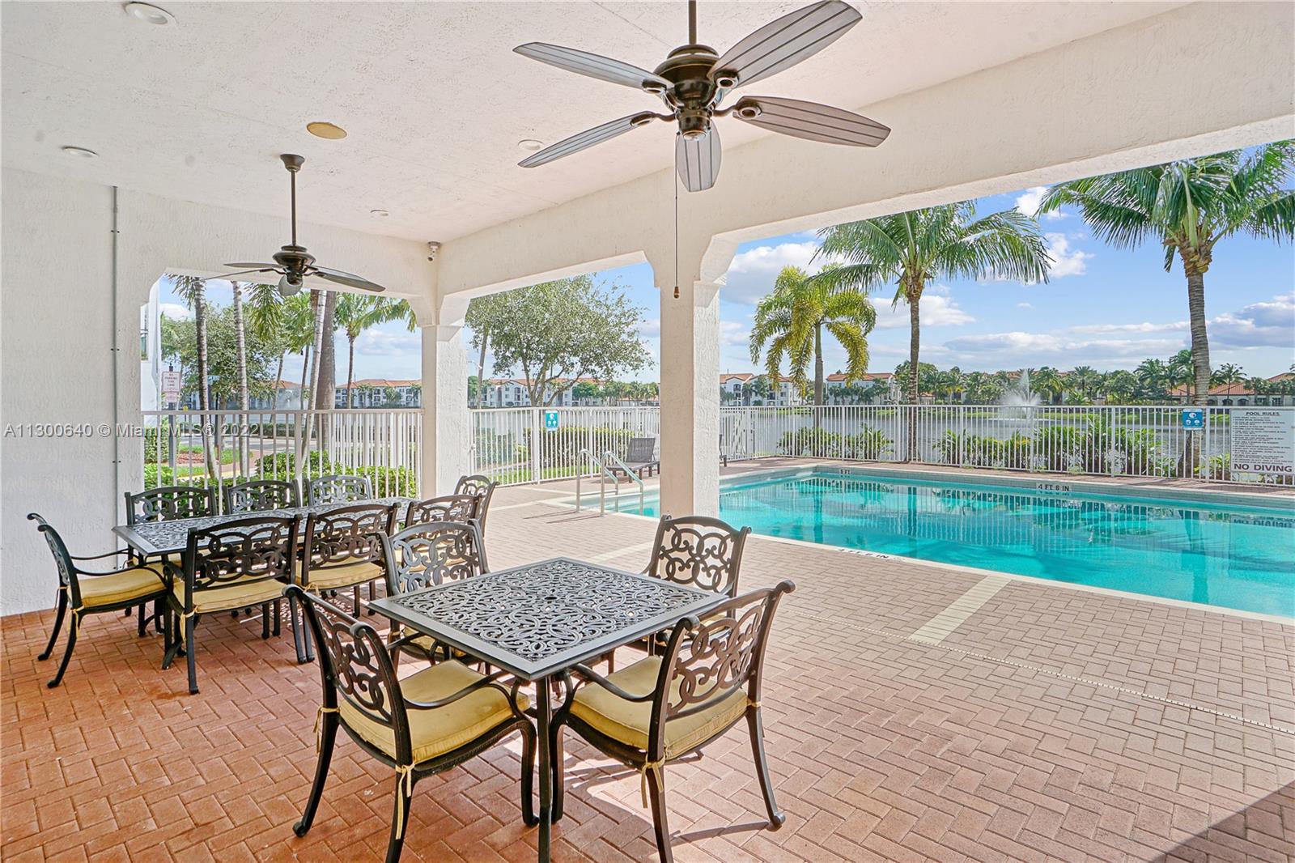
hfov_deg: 95.0
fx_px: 593
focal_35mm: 16
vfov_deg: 72.0
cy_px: 432
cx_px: 648
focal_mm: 11
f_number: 16
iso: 160
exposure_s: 1/60
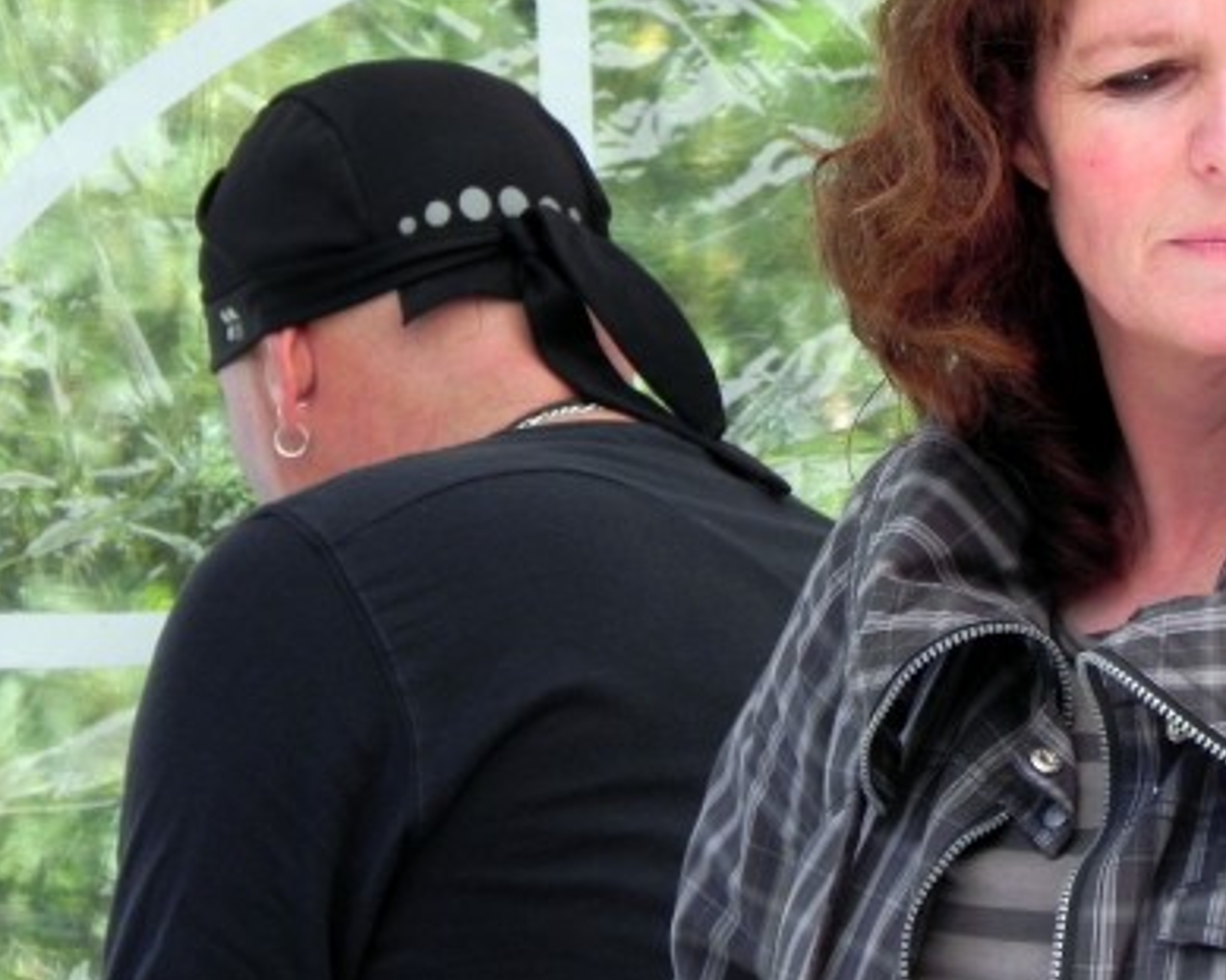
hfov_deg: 4.1
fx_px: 16941
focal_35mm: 467
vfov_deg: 3.3
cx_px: 851
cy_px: 293
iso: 160
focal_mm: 51.8
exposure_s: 1/175
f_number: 4.5
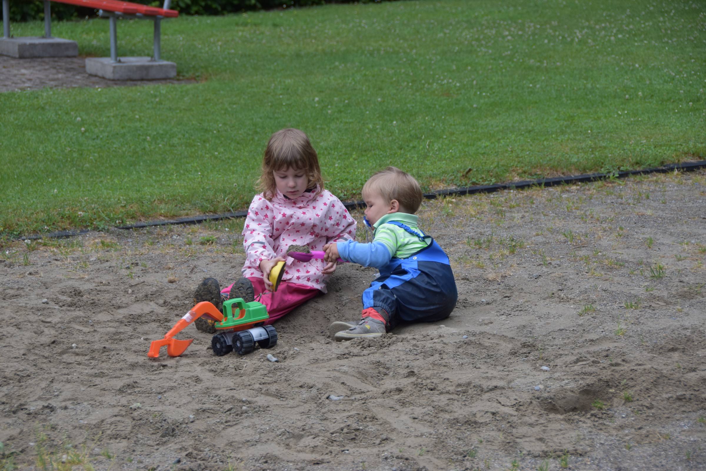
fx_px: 2206
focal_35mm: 112
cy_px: 236
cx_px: 353
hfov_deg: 18.2
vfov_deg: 12.2
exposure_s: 1/160
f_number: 5
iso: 200
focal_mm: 75
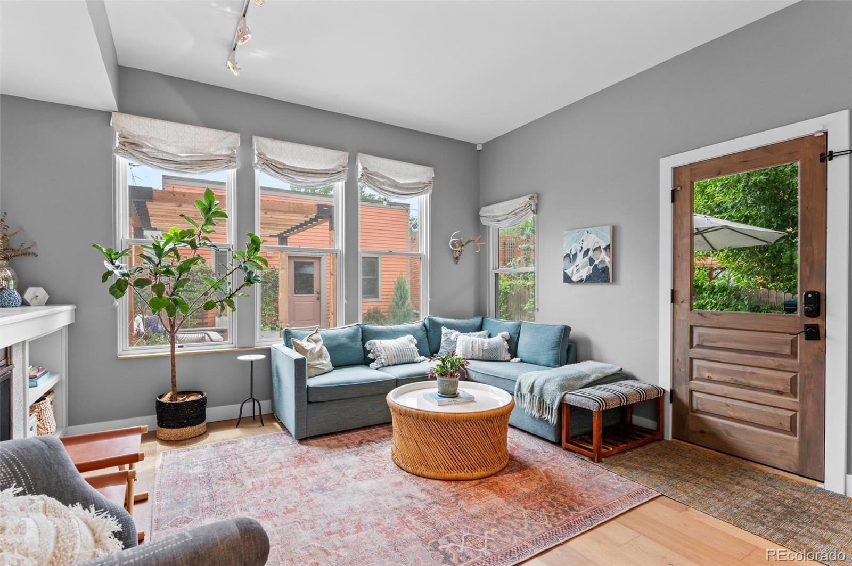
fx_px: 402
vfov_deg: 70.3
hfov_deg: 93.3
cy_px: 283
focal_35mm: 17
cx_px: 426
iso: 400
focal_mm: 17
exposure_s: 1/4
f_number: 8
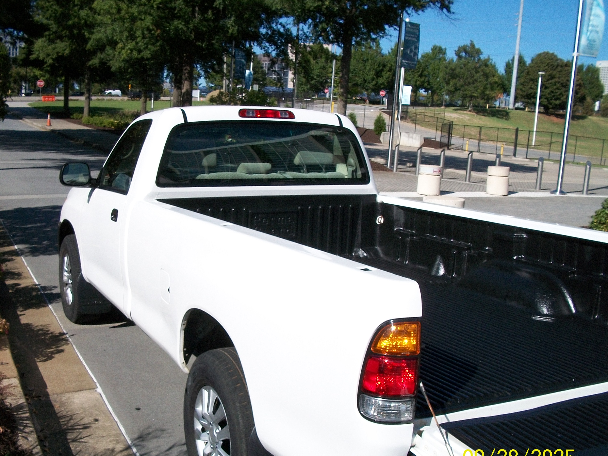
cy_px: 254
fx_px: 650
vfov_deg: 38.6
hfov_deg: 50.0
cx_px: 260
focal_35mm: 37
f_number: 5.5
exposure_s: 1/500
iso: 80
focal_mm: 5.7
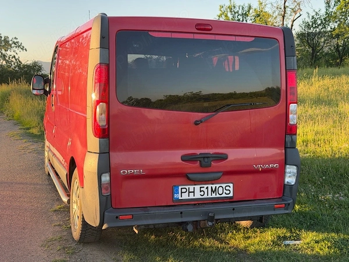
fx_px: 484
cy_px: 131
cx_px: 174
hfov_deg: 39.7
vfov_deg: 30.3
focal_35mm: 48
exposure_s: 1/681
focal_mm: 6.76
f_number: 1.78
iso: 100
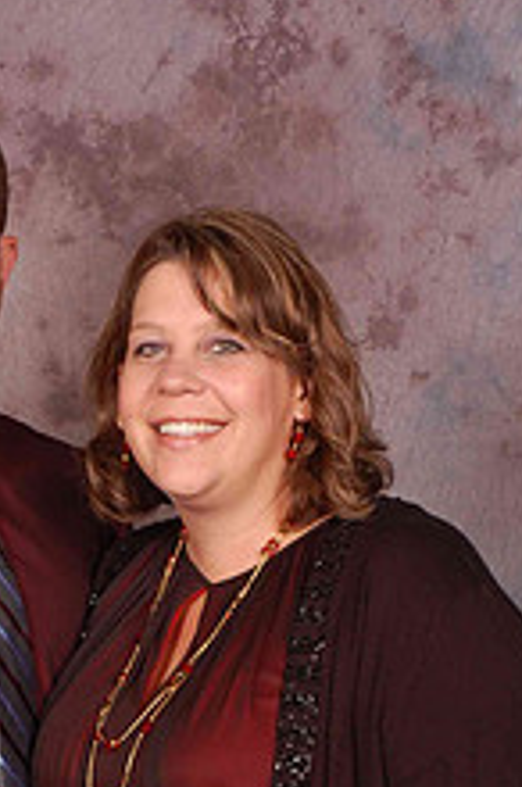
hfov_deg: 11.0
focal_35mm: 123
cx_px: 45
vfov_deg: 16.4
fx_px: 2684
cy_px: 751
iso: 200
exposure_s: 1/125
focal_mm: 40
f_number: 10
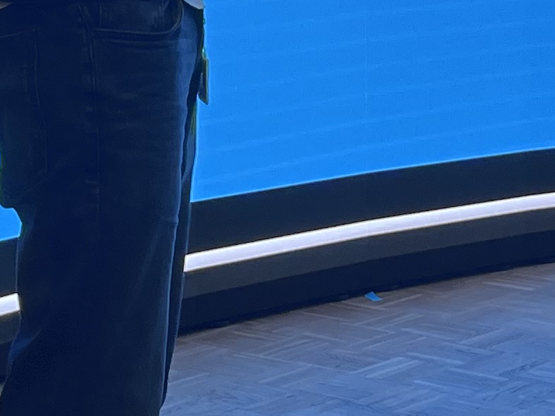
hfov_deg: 14.5
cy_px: -103
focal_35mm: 133
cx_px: 621
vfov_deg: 10.9
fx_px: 2132
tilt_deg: -1.5
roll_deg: +0.6
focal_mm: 4.2
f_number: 1.6
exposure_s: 1/120
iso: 100
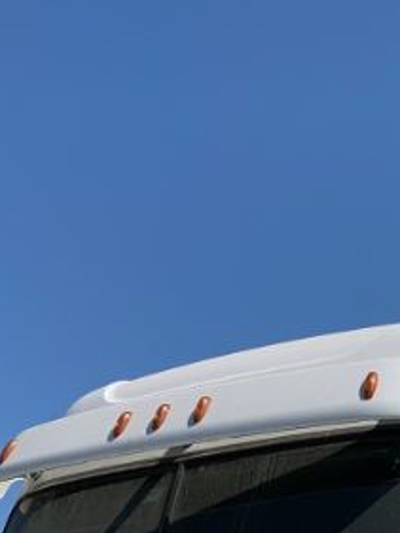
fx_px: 1216
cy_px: 800
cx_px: 281
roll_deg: +2.2
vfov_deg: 20.9
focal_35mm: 79
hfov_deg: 18.6
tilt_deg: +0.0
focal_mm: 4.25
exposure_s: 1/4274
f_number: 1.8
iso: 25
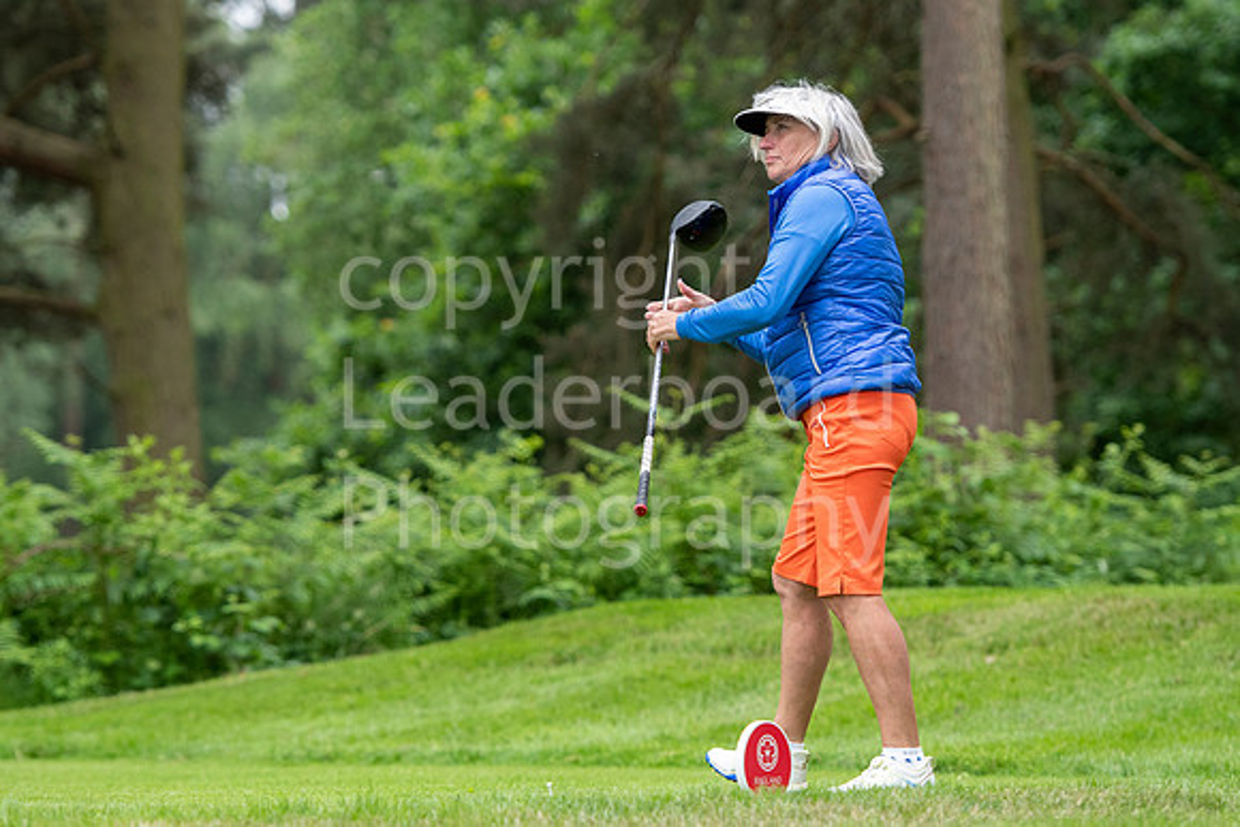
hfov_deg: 10.2
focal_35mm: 202
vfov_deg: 6.8
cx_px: 620
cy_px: 414
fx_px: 6976
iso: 800
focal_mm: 135
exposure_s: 1/1600
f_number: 3.5
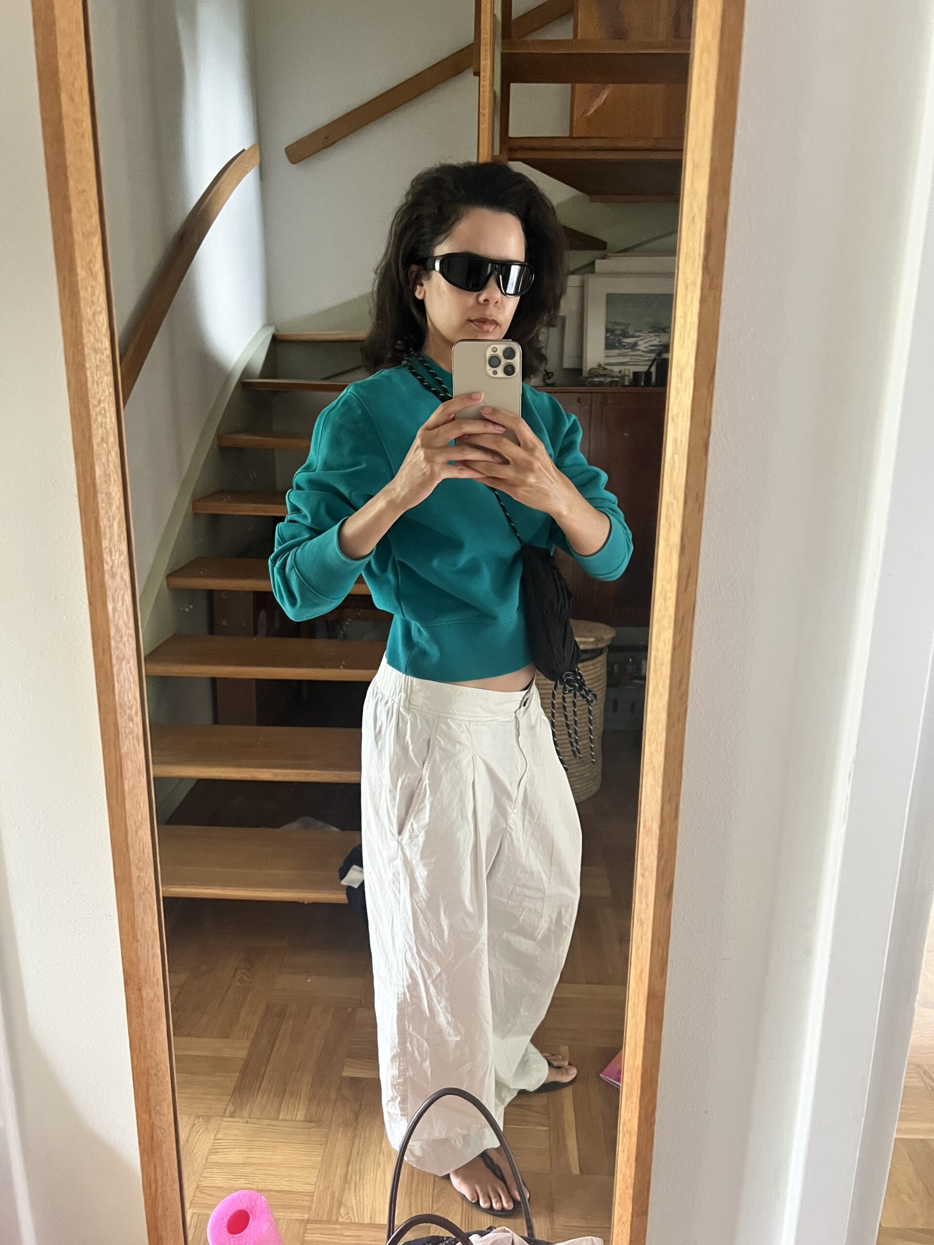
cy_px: 622
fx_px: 935
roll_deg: -1.1
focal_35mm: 26
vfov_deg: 67.3
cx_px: 467
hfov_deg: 53.1
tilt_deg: -14.6
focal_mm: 5.7
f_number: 1.5
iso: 500
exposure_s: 1/60
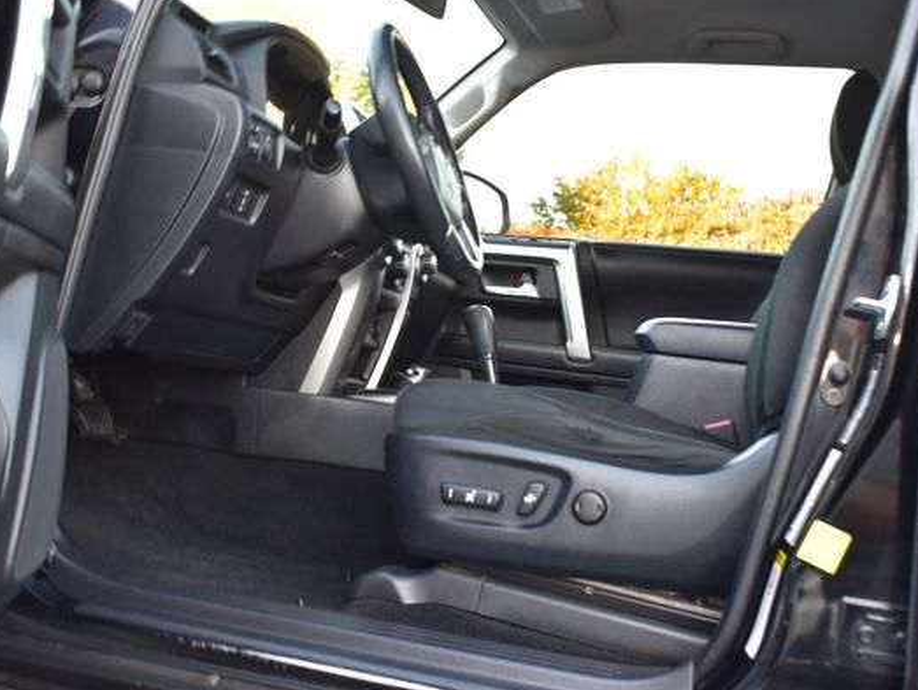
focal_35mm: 48
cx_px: 383
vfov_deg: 30.5
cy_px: 365
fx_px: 1263
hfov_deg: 39.8
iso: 400
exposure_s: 1/20
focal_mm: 27
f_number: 6.3
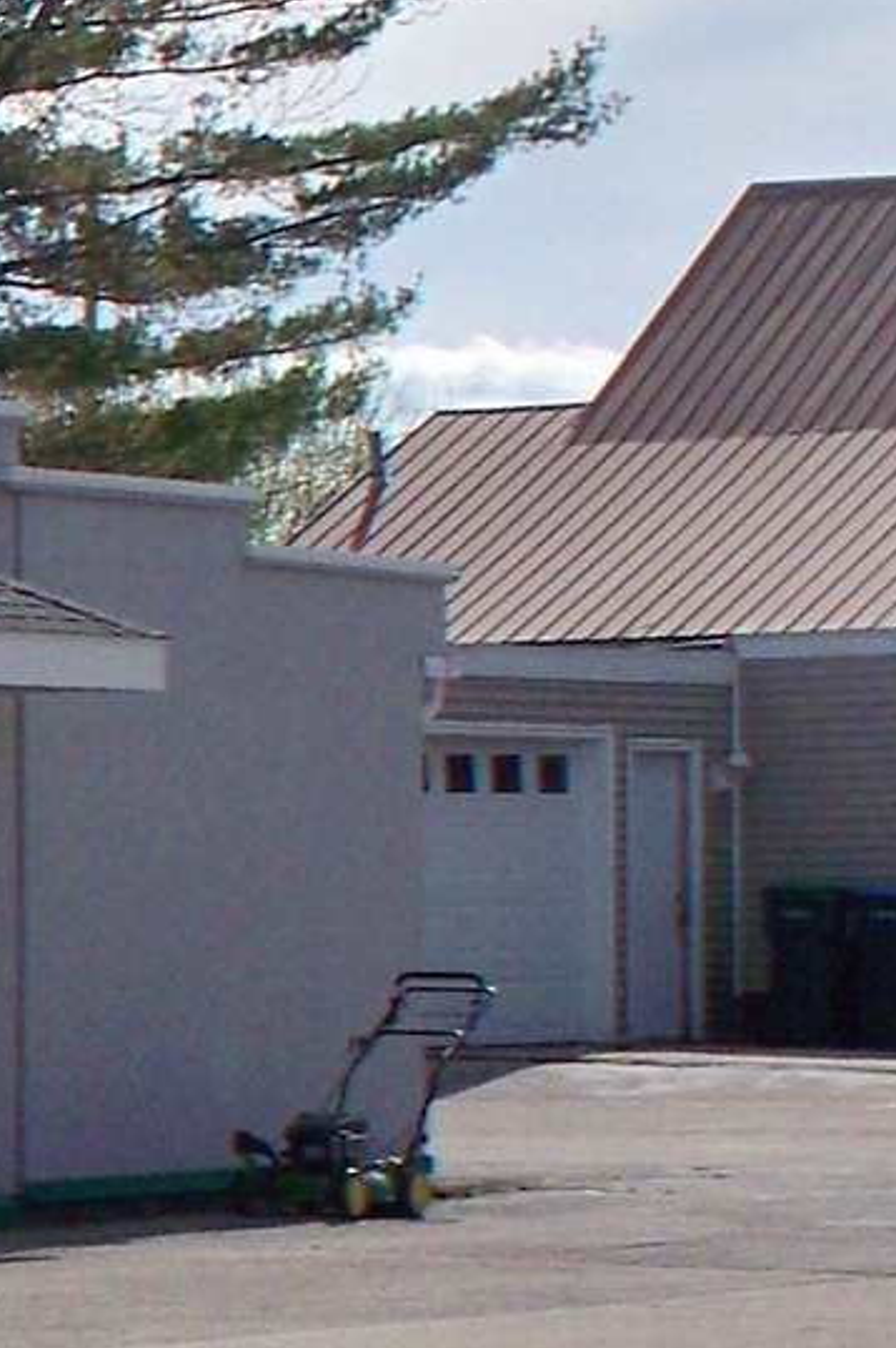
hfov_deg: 6.1
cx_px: -1857
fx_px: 7775
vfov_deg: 9.9
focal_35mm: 208
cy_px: 1148
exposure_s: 1/1250
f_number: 4.8
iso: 125
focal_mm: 7.54
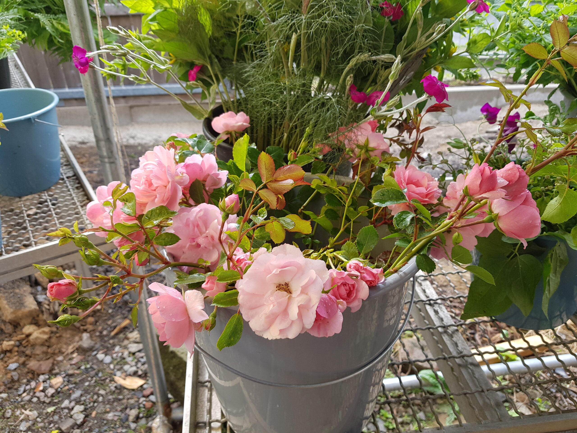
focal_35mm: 26
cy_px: 216
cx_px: 288
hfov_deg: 67.3
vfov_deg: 53.1
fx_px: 433
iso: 40
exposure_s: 1/272
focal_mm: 4.3
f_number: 1.7
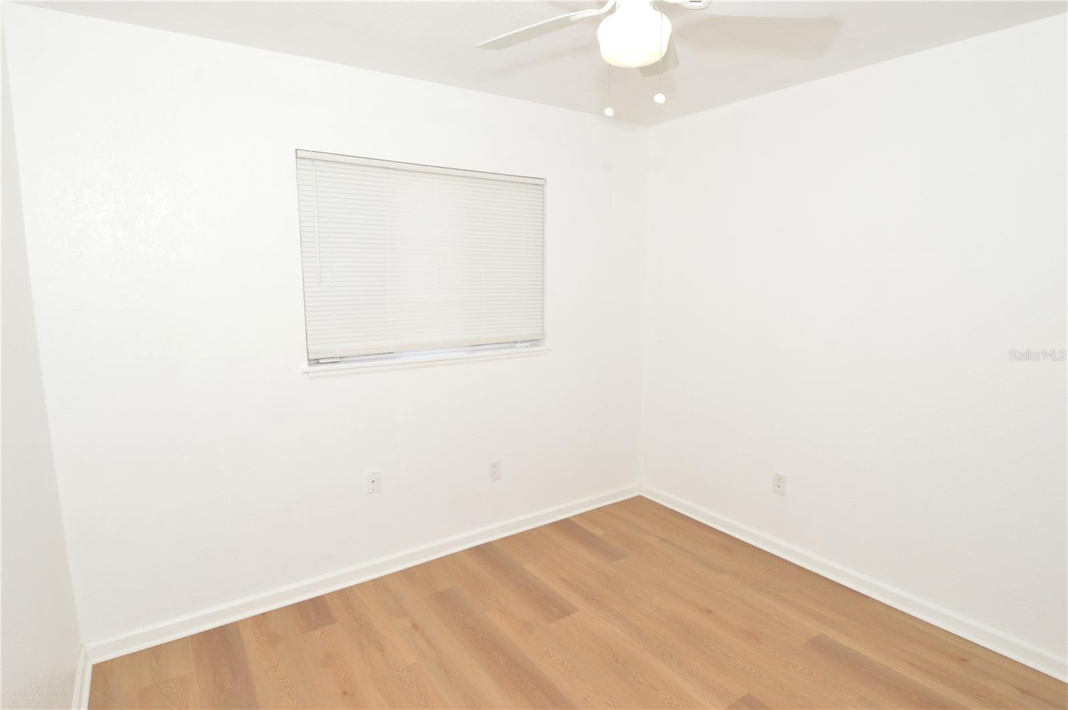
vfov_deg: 67.3
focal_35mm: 18
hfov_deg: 90.1
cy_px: 355
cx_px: 534
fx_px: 533
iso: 800
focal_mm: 12
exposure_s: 1/125
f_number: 11
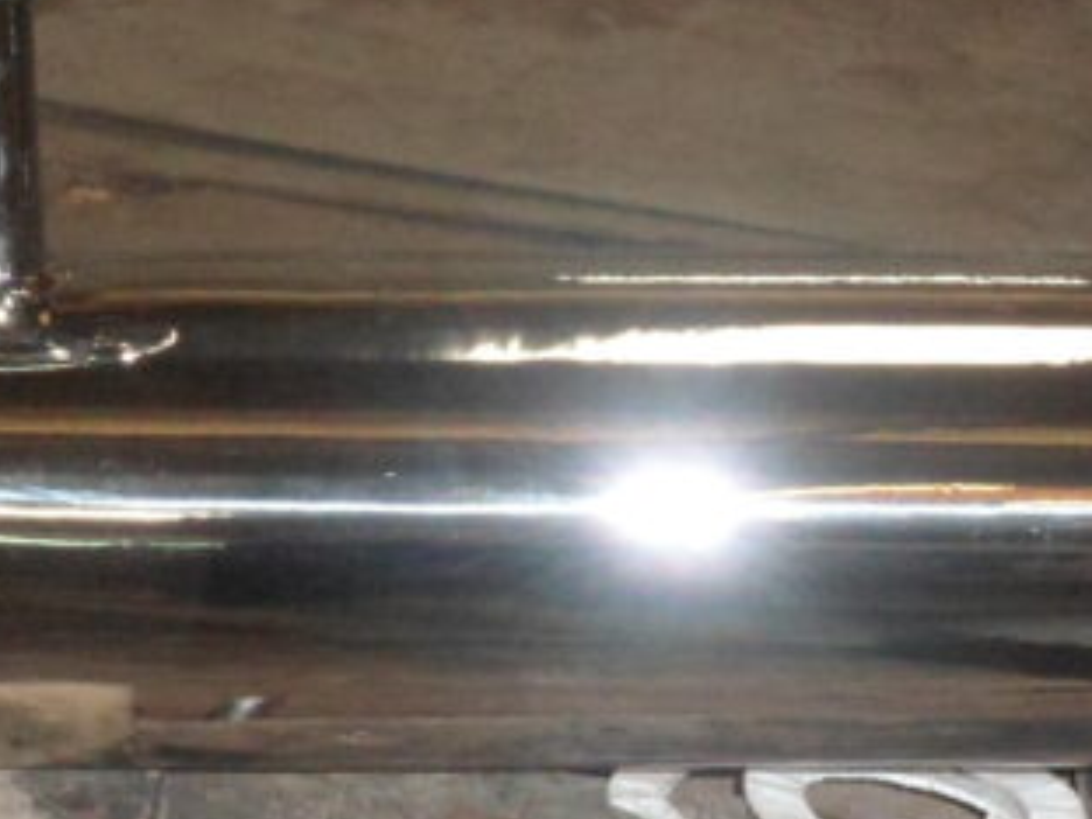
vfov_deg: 9.1
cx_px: 654
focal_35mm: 164
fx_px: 5174
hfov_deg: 12.0
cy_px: 455
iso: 480
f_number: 4.7
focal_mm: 9.3
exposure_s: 1/60
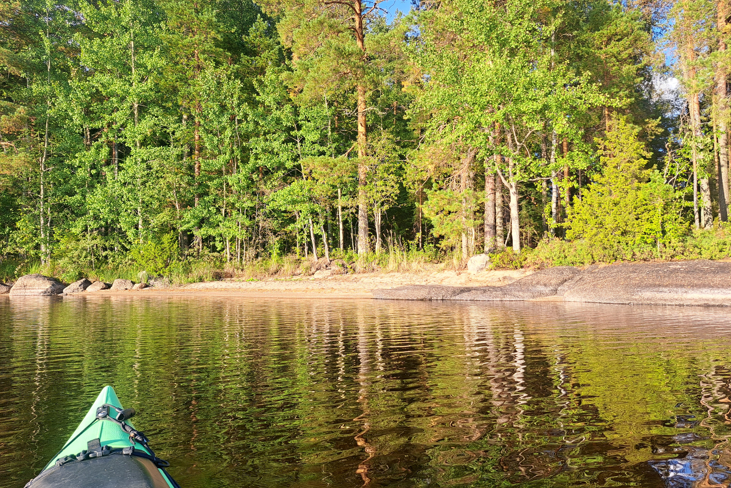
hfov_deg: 71.5
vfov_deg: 51.3
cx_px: 365
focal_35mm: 25
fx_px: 508
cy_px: 239
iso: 50
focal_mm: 5.23
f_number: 1.8
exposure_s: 1/370
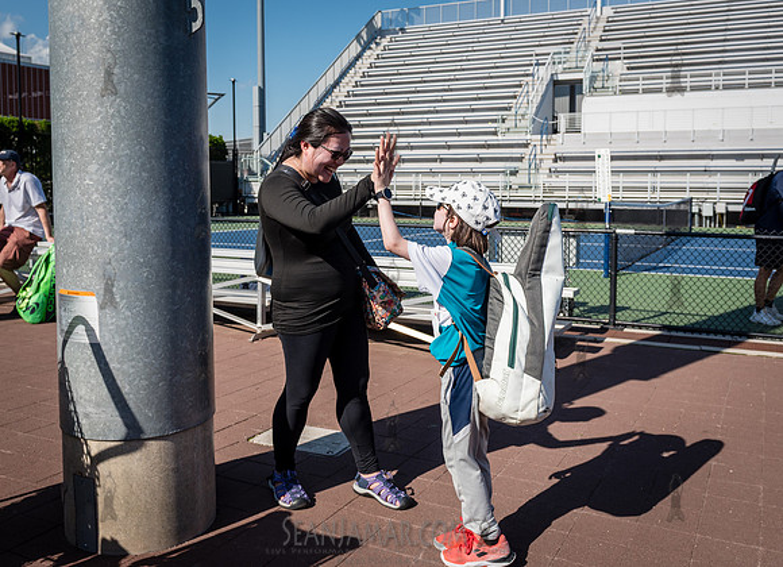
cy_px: 238
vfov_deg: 41.2
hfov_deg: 55.0
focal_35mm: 34
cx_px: 394
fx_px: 751
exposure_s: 1/1250
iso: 200
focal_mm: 26
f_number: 5
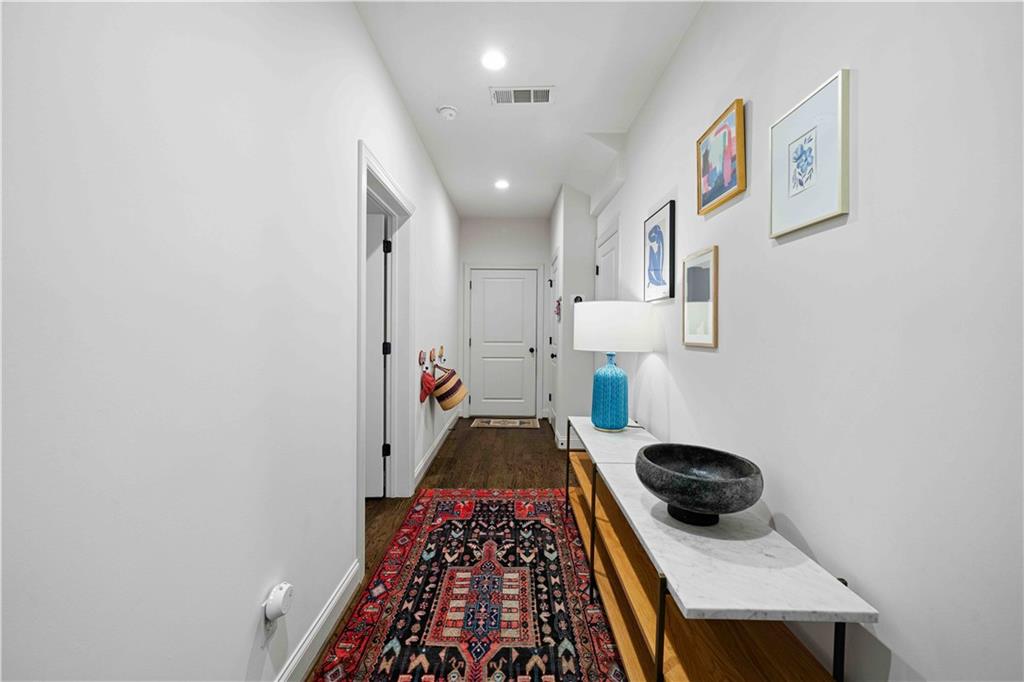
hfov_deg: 104.3
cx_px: 512
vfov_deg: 81.2
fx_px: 398
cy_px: 341
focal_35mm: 14
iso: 800
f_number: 8
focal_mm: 14
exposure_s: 1/1.25
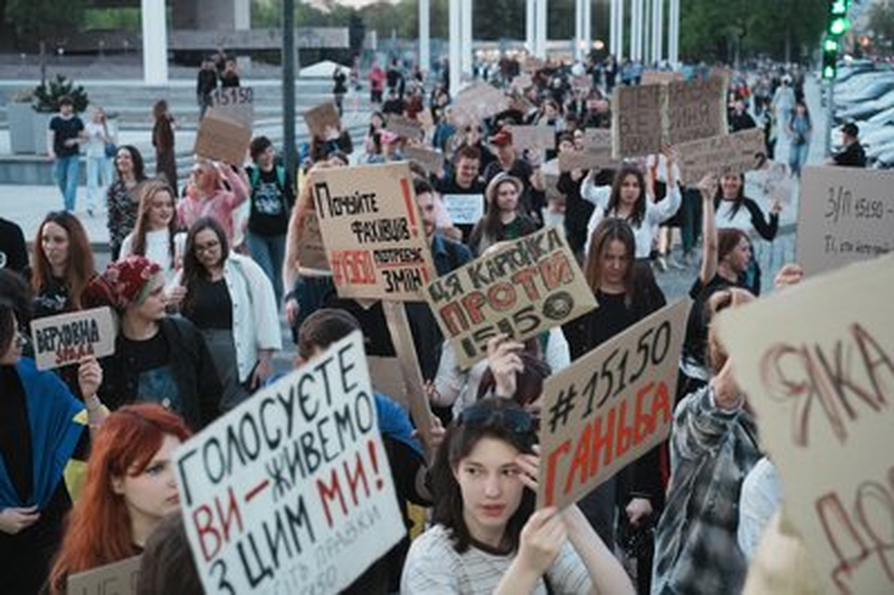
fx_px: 1216
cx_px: 447
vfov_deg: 27.5
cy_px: 298
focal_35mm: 49
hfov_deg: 40.4
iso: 1600
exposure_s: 1/160
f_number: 4
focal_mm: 49
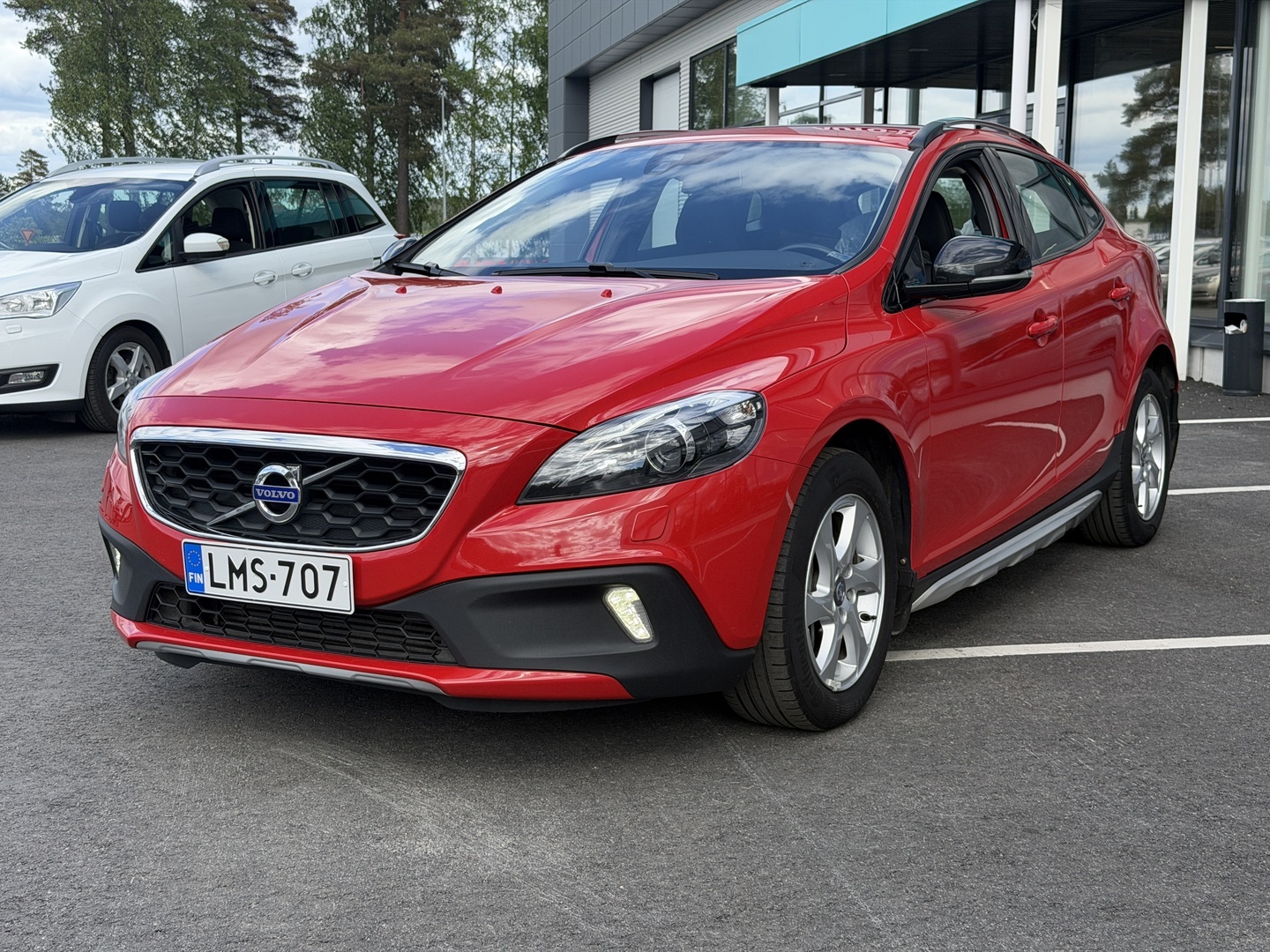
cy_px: 476
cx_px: 635
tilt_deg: -7.6
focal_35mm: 48
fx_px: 1761
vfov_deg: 30.3
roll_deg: -1.2
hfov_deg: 39.7
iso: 64
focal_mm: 6.76
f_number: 1.78
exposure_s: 1/1484
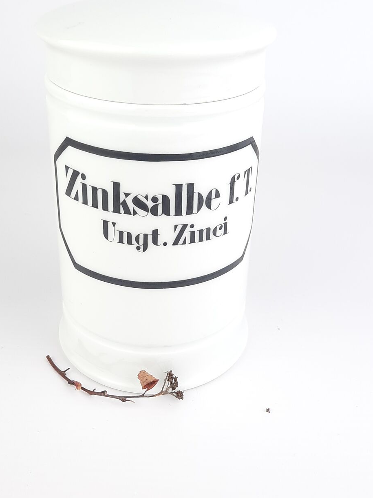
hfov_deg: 35.1
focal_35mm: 41
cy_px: 205
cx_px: 186
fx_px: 589
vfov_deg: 45.6
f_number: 2
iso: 40
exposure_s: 1/100
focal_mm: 4.6
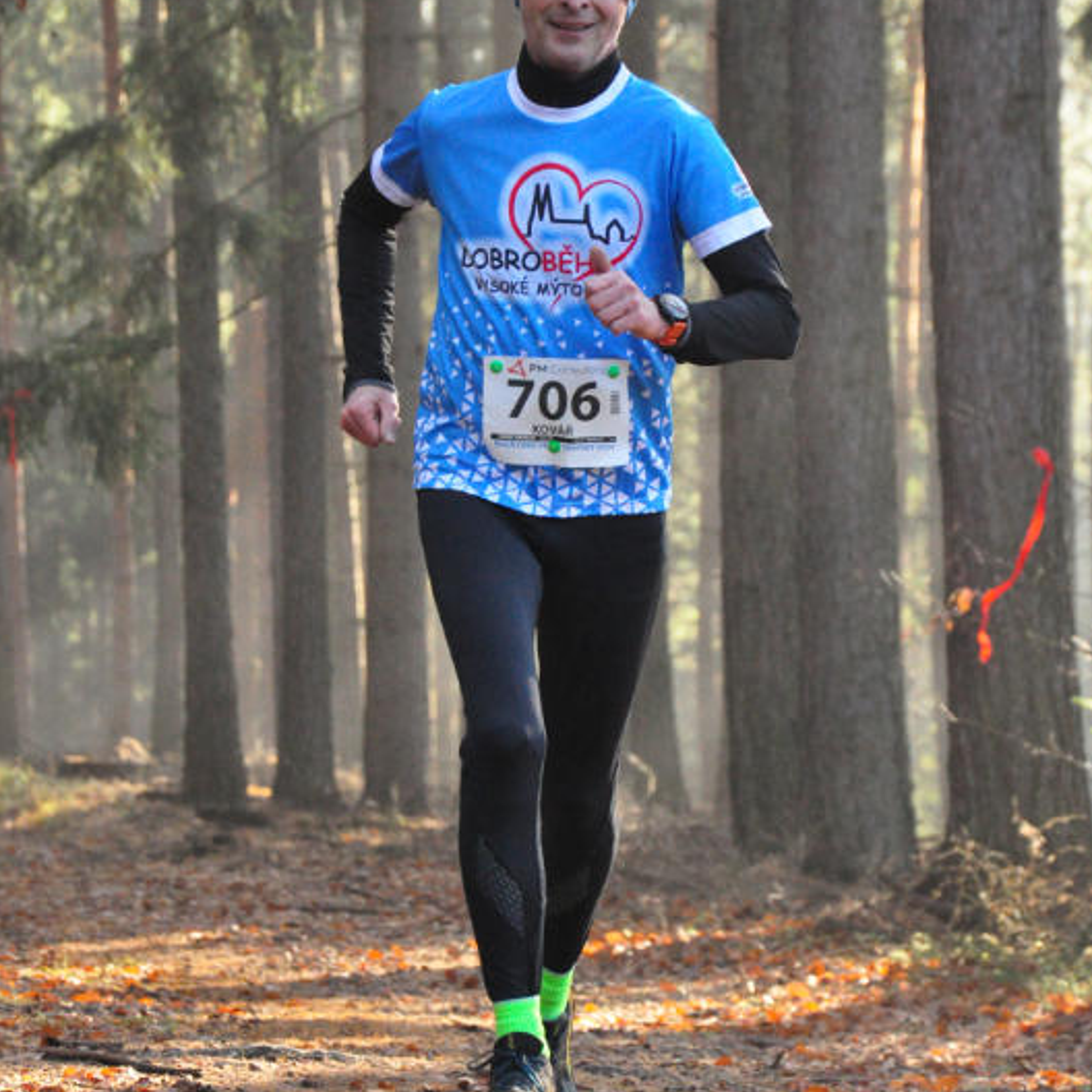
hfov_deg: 8.6
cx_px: 547
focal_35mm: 203
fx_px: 7232
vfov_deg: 8.6
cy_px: 602
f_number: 5.6
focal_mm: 105
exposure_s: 1/640
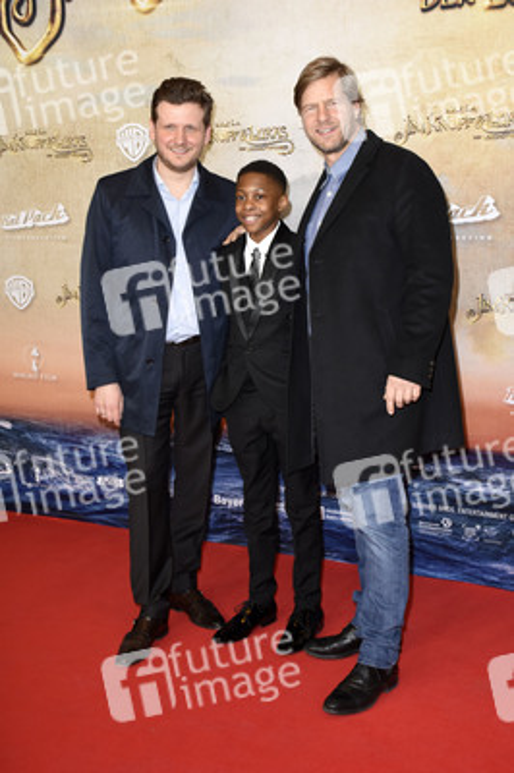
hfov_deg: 28.0
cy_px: 386
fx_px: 1030
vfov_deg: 41.1
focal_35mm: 48
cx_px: 257
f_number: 6.3
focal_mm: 32
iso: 640
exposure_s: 1/100
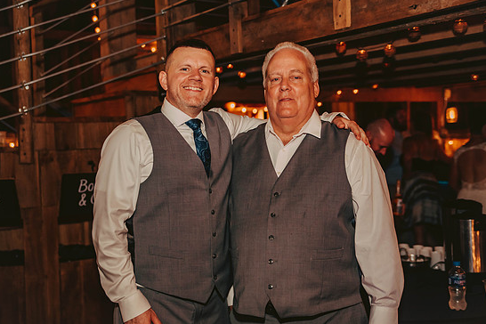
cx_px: 234
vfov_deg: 26.5
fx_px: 688
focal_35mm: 51
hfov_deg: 38.9
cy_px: 155
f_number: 2.8
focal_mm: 48
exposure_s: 1/160
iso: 1000
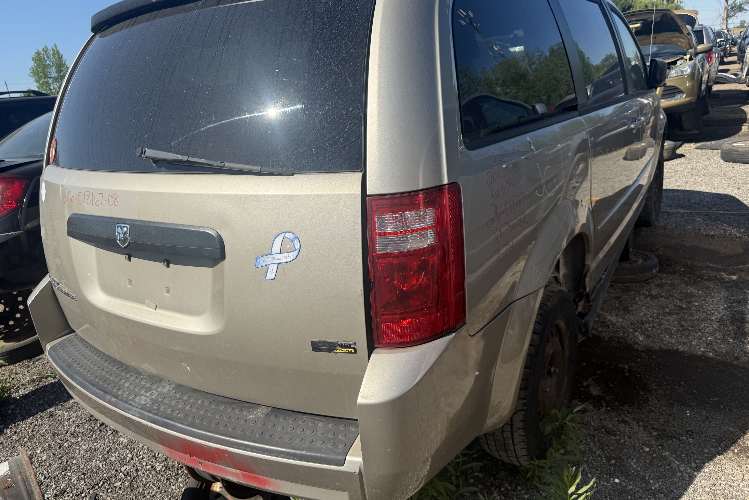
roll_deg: +9.3
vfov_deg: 51.3
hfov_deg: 71.5
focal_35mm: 25
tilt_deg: -18.2
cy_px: 239
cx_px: 374
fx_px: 520
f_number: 1.78
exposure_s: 1/5319
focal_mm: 6.76
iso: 80
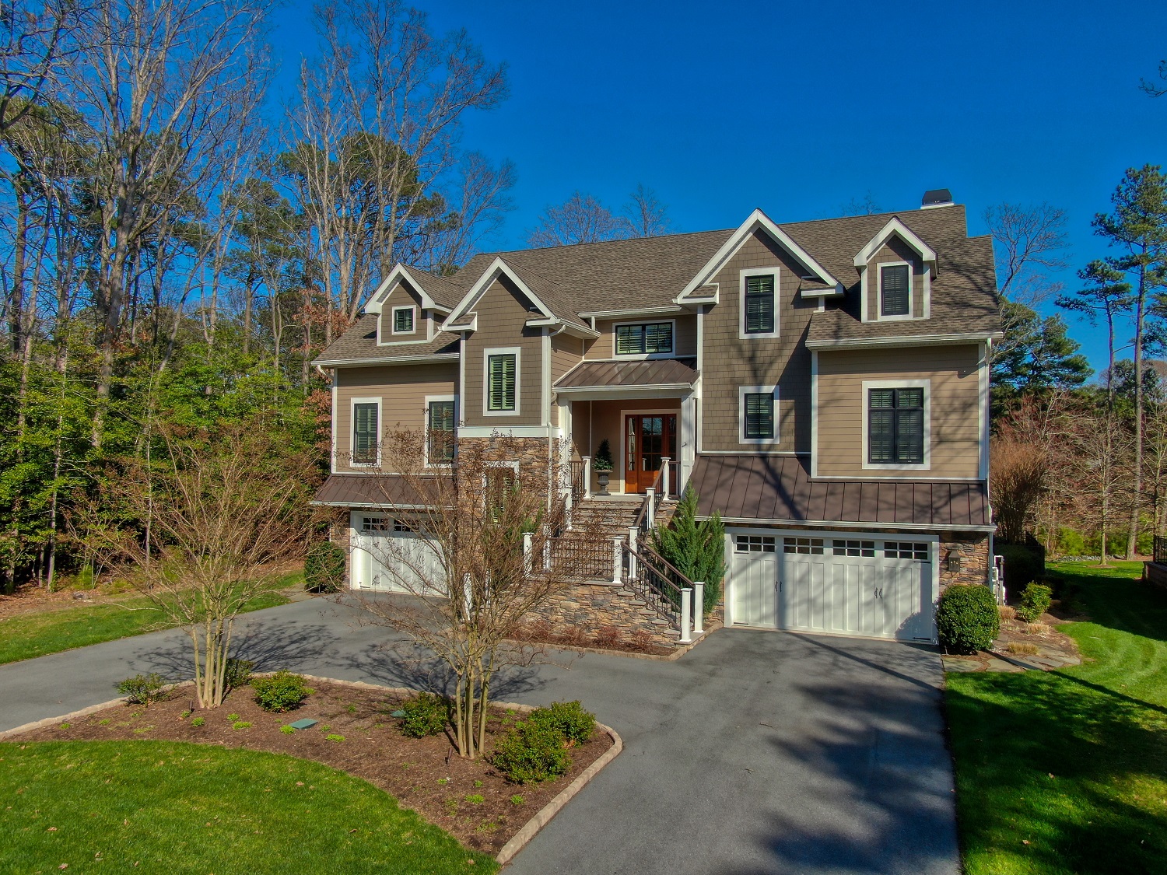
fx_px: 809
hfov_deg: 71.6
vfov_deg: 56.8
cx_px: 584
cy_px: 438
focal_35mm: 24
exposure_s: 1/60
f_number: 2.8
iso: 110
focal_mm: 4.39
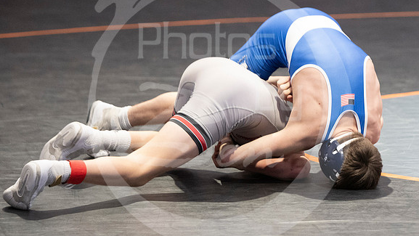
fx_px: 2878
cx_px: 313
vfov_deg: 4.7
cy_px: 215
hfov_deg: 8.3
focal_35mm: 259
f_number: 2.8
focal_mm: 120
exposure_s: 1/1000
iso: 3200
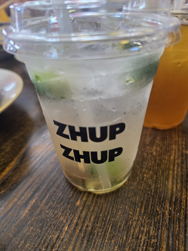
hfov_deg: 58.9
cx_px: 94
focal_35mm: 23
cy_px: 126
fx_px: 167
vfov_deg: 73.9
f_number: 1.4
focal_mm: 6.5
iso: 100
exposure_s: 1/100
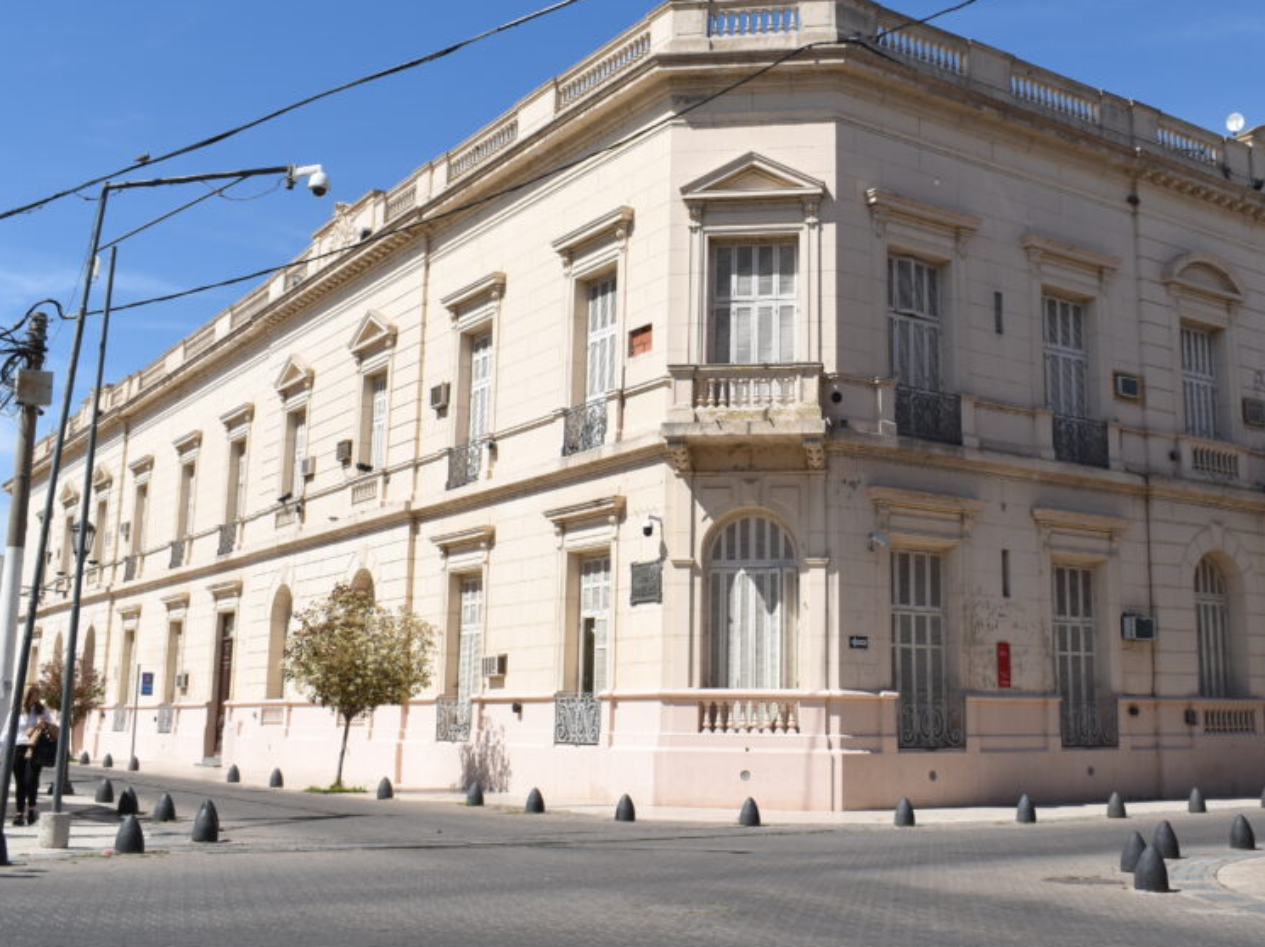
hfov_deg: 45.0
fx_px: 1522
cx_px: 742
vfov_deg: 34.5
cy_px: 384
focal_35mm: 42
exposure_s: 1/200
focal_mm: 21
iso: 100
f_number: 11
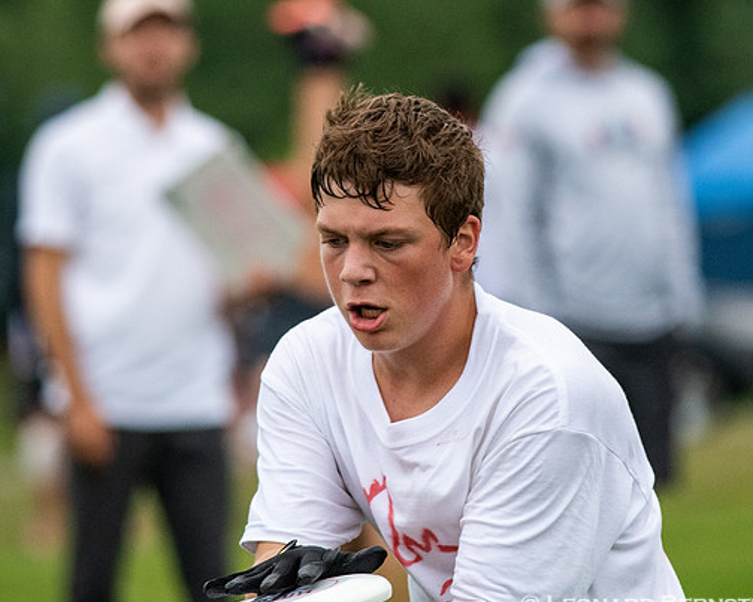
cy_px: 139
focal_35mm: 840
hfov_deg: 2.3
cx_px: 462
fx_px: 18717
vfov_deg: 1.8
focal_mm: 300
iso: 1600
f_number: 5
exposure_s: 1/2000
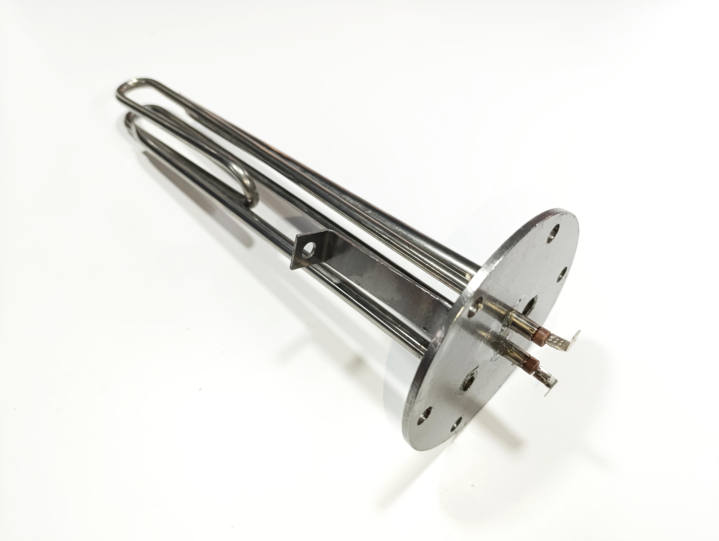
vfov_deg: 59.0
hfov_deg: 73.8
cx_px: 360
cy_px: 270
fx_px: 478
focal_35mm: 23
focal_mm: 6.14
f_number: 1.6
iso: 400
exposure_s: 1/100
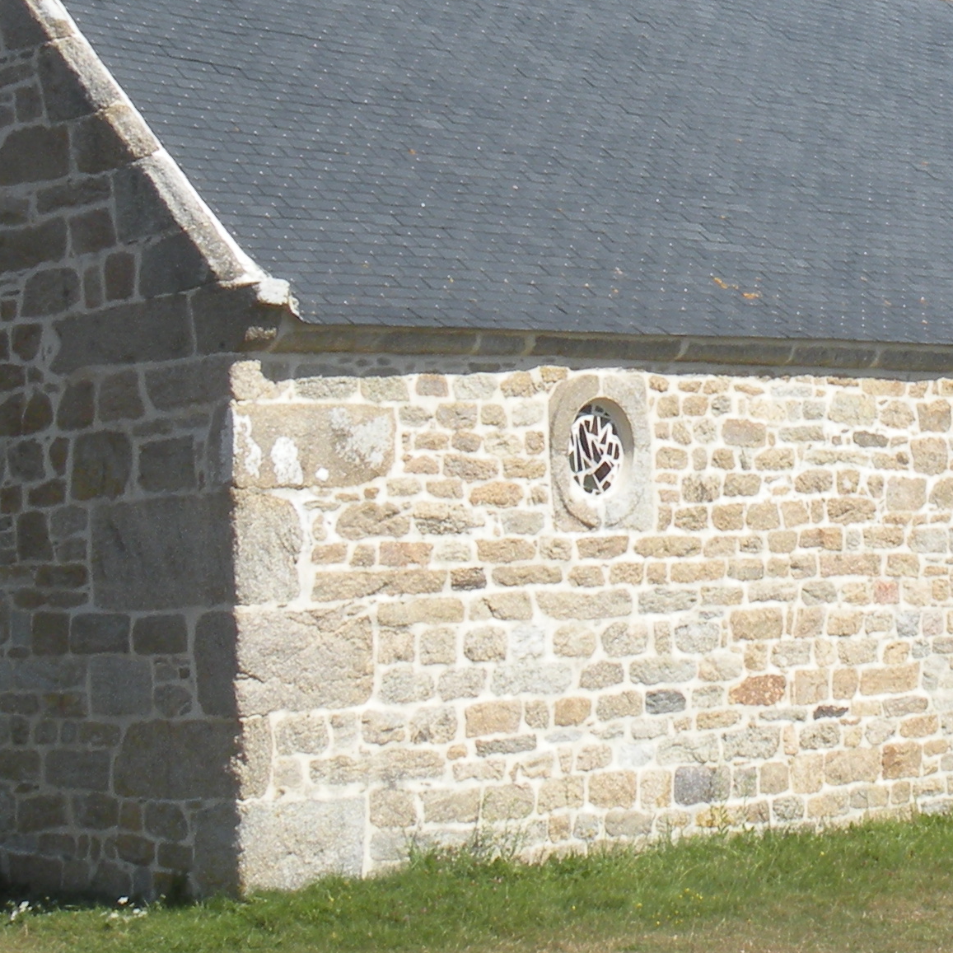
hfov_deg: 18.5
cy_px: -85
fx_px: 2866
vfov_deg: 18.2
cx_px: 882
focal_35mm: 92
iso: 64
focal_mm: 5.8
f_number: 7.1
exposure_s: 1/192
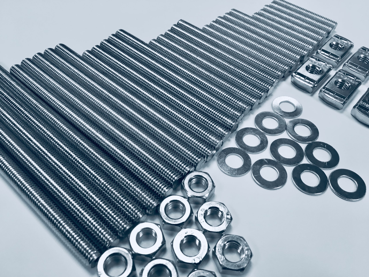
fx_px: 309
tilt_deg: -51.3
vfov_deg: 48.2
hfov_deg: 61.7
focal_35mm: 29
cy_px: 138
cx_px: 184
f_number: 2.2
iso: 32
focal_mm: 4.15
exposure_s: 1/33
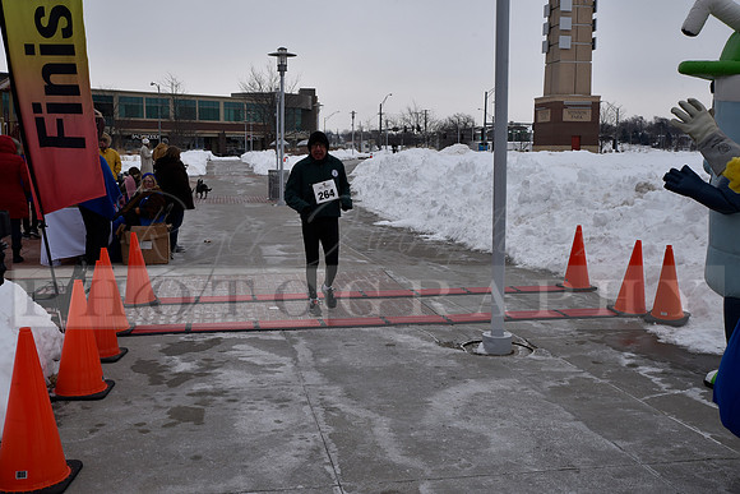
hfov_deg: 53.1
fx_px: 740
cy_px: 247
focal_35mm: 36
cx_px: 370
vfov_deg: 36.9
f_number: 11
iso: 400
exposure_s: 1/500
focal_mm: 36
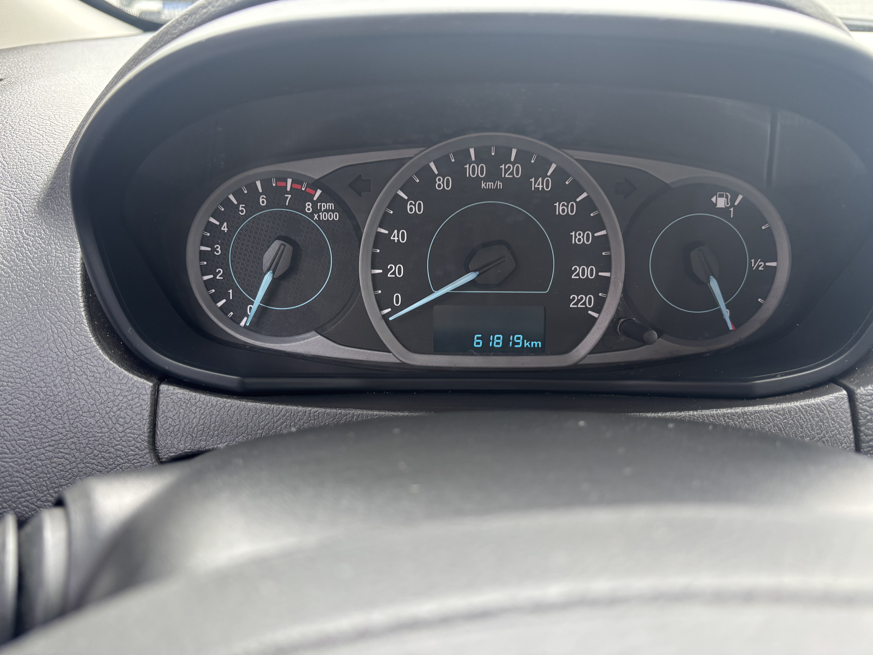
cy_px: 318
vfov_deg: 51.3
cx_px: 430
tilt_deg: -26.5
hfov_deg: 65.3
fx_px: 681
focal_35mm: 27
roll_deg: +1.9
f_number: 1.6
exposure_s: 1/121
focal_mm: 5.96
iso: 125
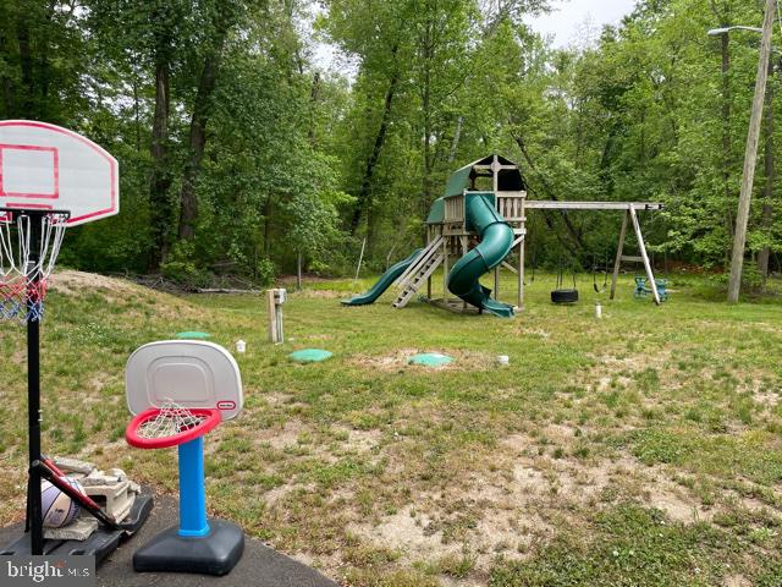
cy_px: 294
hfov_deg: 67.3
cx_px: 391
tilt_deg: -5.0
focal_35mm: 26
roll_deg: +1.5
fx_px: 587
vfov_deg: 53.1
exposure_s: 1/1114
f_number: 1.6
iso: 32
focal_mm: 4.2
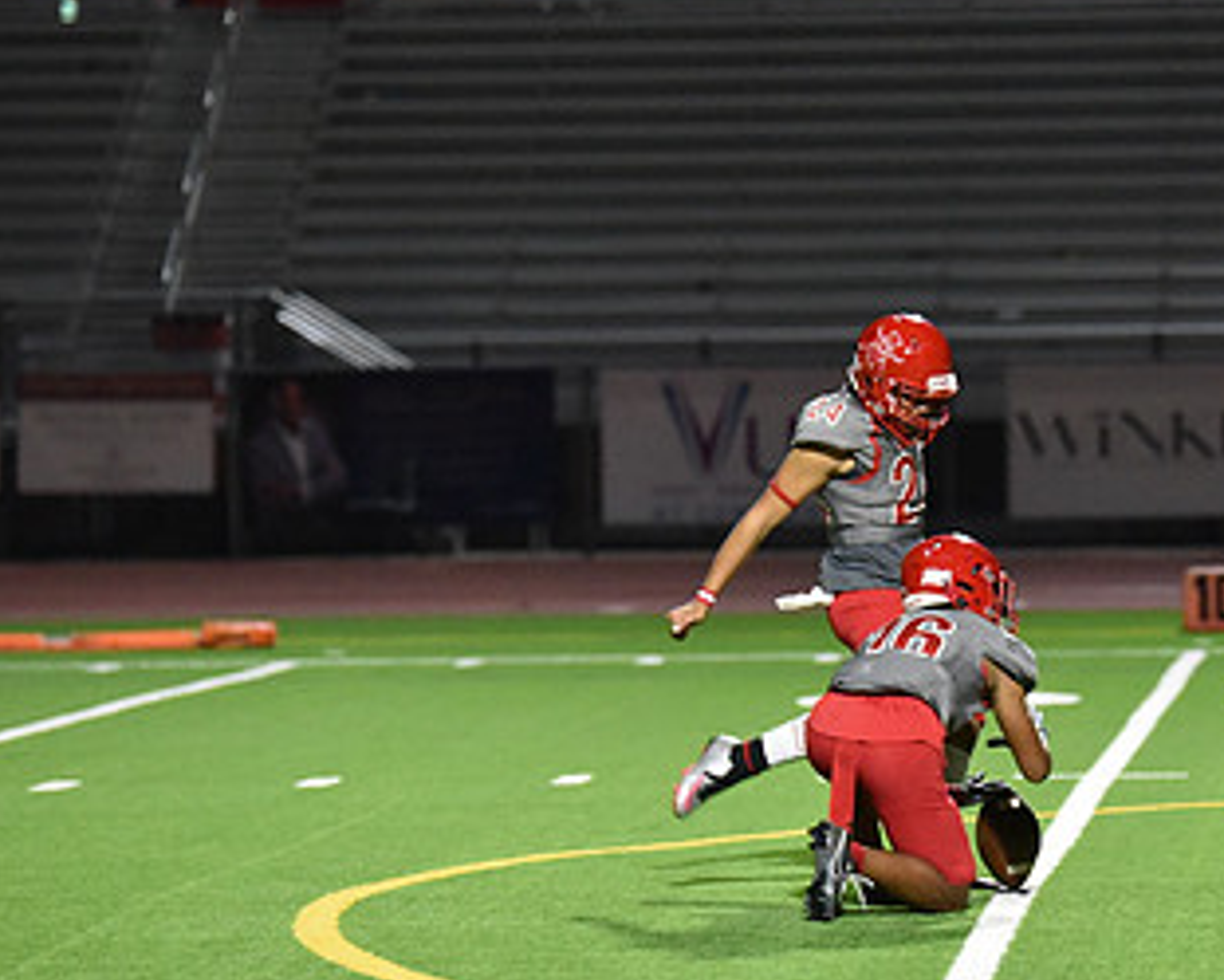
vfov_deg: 5.4
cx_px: 882
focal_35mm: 289
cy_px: 423
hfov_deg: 6.7
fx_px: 10473
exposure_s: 1/1000
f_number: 2.8
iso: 10000
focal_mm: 165
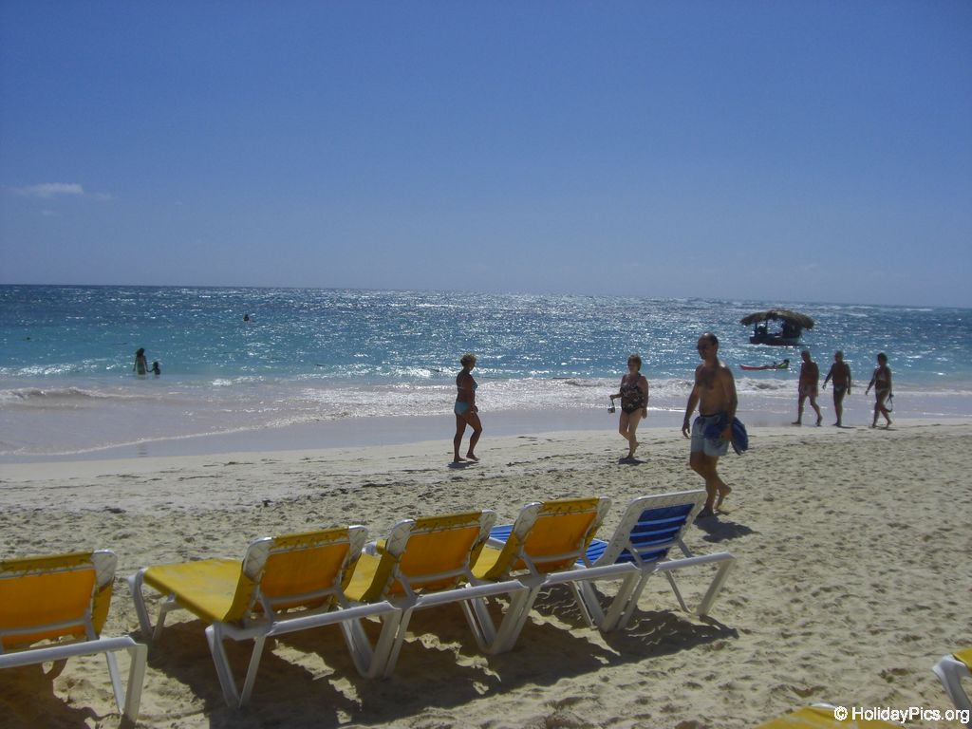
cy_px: 364
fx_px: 1067
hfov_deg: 49.0
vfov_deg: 37.7
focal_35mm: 38
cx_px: 486
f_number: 8
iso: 64
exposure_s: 1/640
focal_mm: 6.2
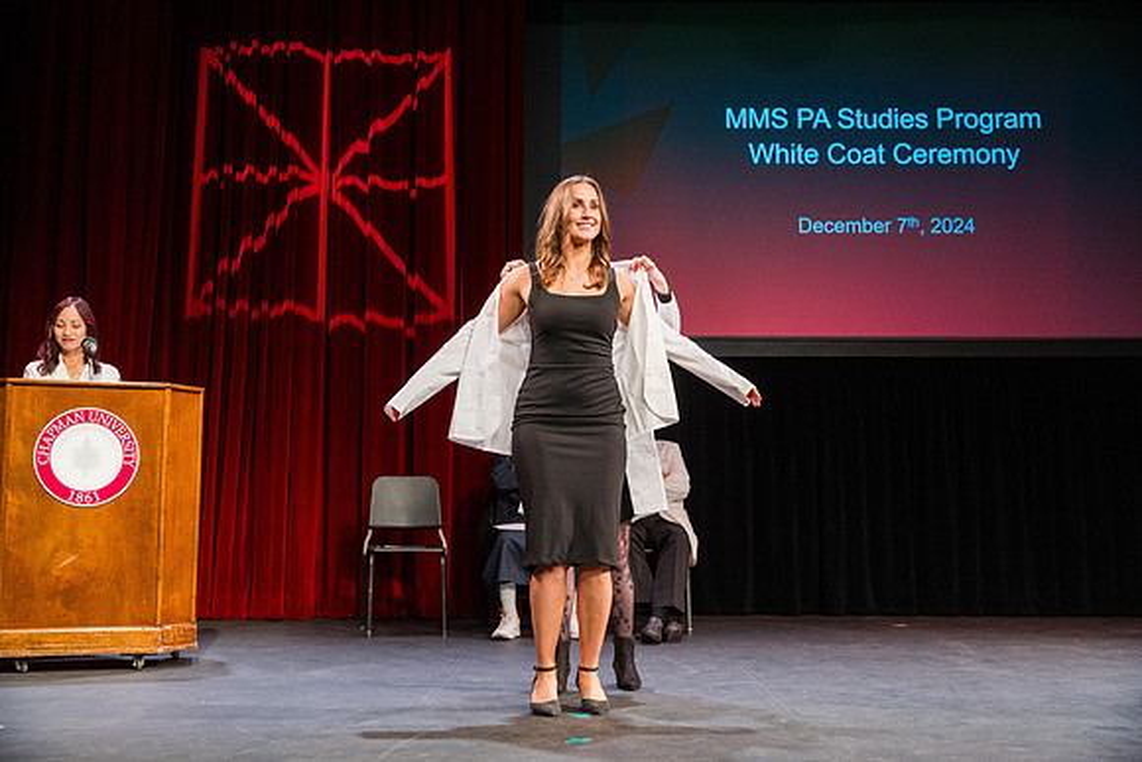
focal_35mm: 41
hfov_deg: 47.7
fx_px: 1291
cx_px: 571
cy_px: 381
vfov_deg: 32.9
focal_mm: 40.7
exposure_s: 1/320
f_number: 3.5
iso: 1250
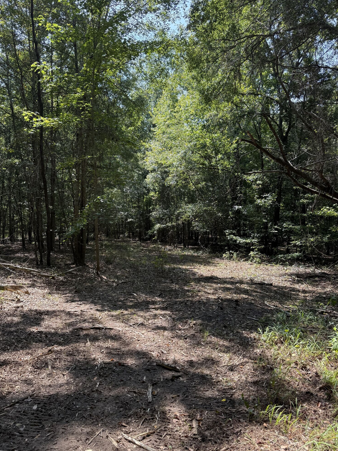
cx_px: 151
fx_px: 365
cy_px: 242
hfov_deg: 49.7
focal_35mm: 28
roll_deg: -0.8
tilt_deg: -2.6
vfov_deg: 63.4
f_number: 1.78
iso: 100
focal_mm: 6.76
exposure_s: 1/840
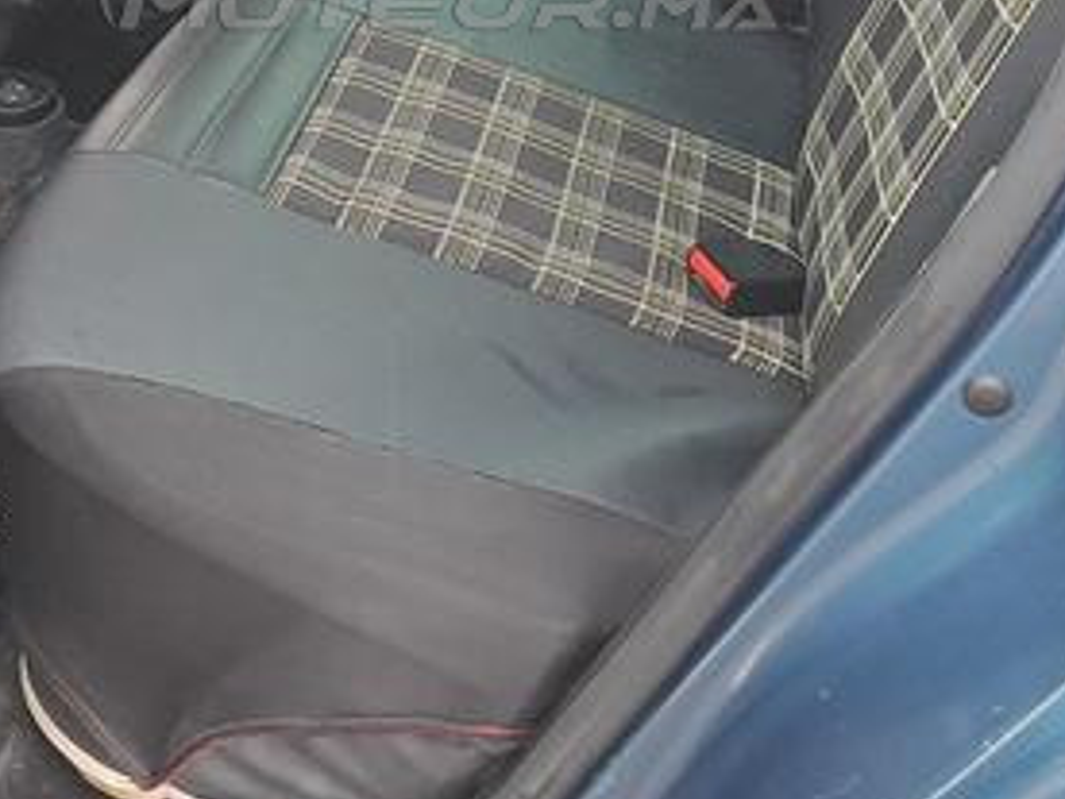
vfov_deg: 23.5
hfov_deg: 32.6
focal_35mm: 59
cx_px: 436
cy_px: -48
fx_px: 1815
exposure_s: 1/100
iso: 50
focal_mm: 4.65
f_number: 1.8
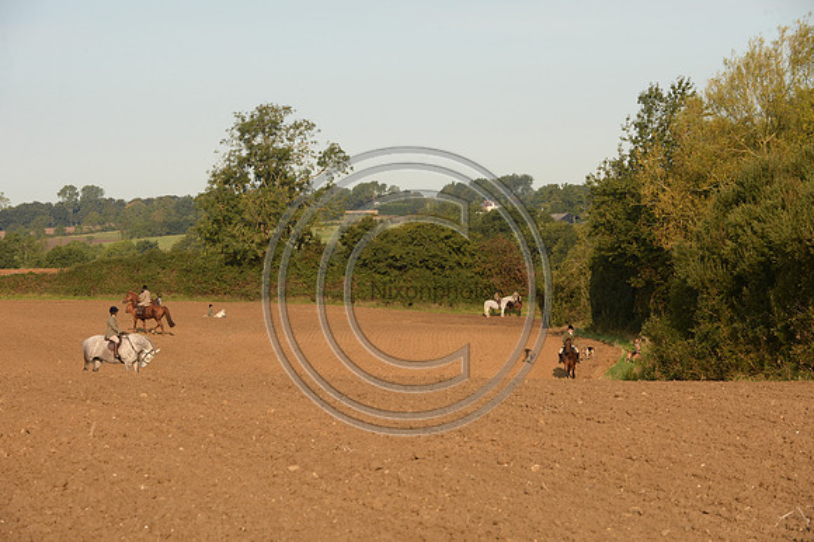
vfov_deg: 10.5
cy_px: 271
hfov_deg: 15.8
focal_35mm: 130
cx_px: 407
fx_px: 2938
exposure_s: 1/1000
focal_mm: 130
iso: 1000
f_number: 8
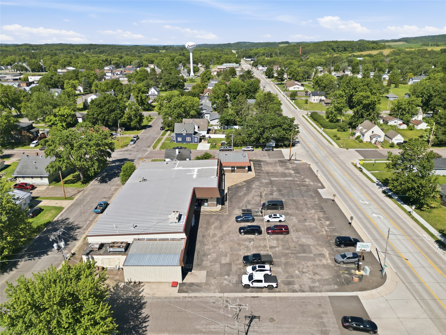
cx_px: 223
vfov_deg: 56.8
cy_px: 168
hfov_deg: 71.6
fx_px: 309
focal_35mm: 24
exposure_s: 1/500
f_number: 1.7
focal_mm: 6.7
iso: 120
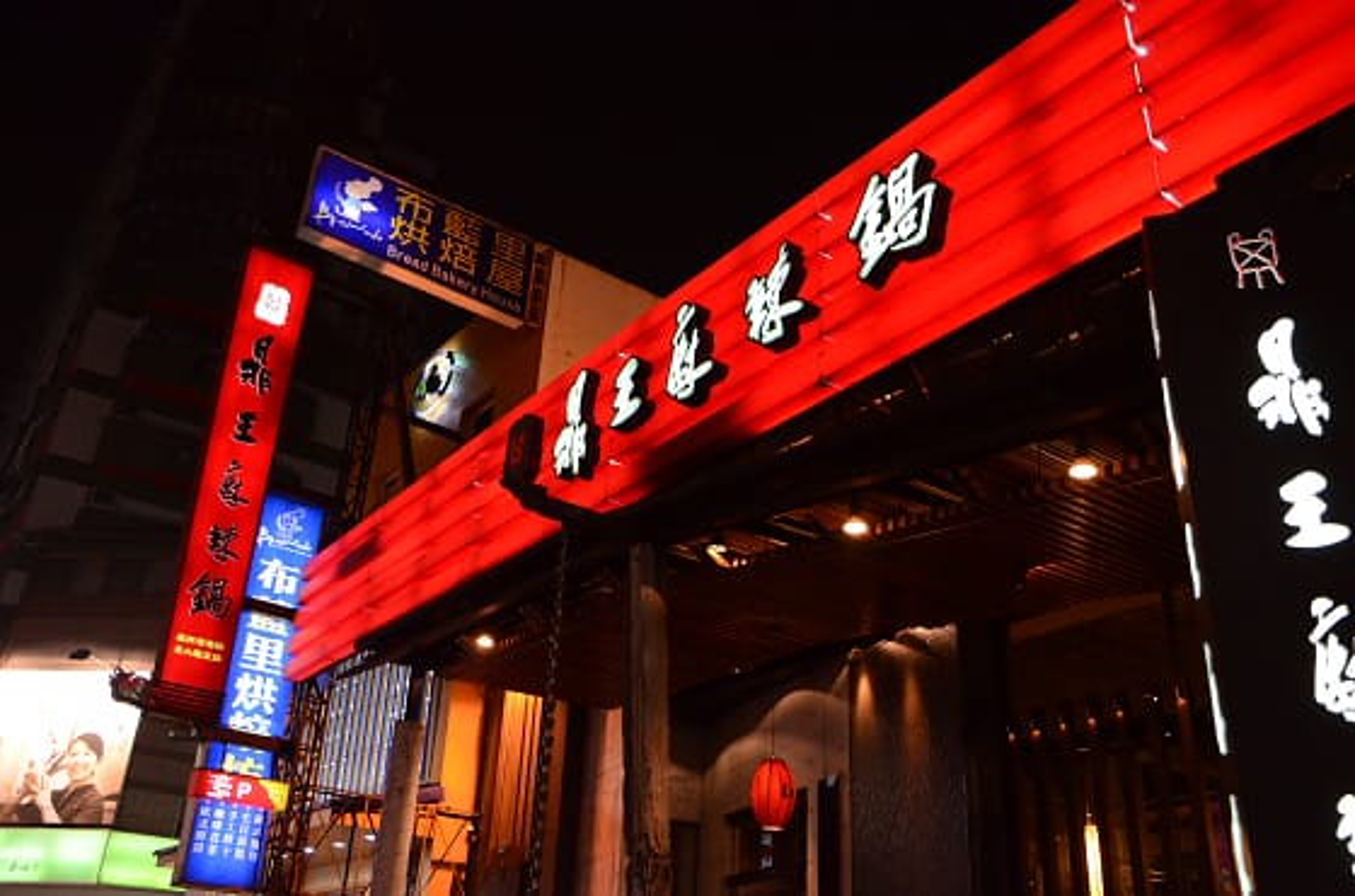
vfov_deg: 41.5
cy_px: 448
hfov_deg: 59.6
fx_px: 1182
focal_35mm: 32
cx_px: 678
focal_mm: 21
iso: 2500
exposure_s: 1/100
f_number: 3.5
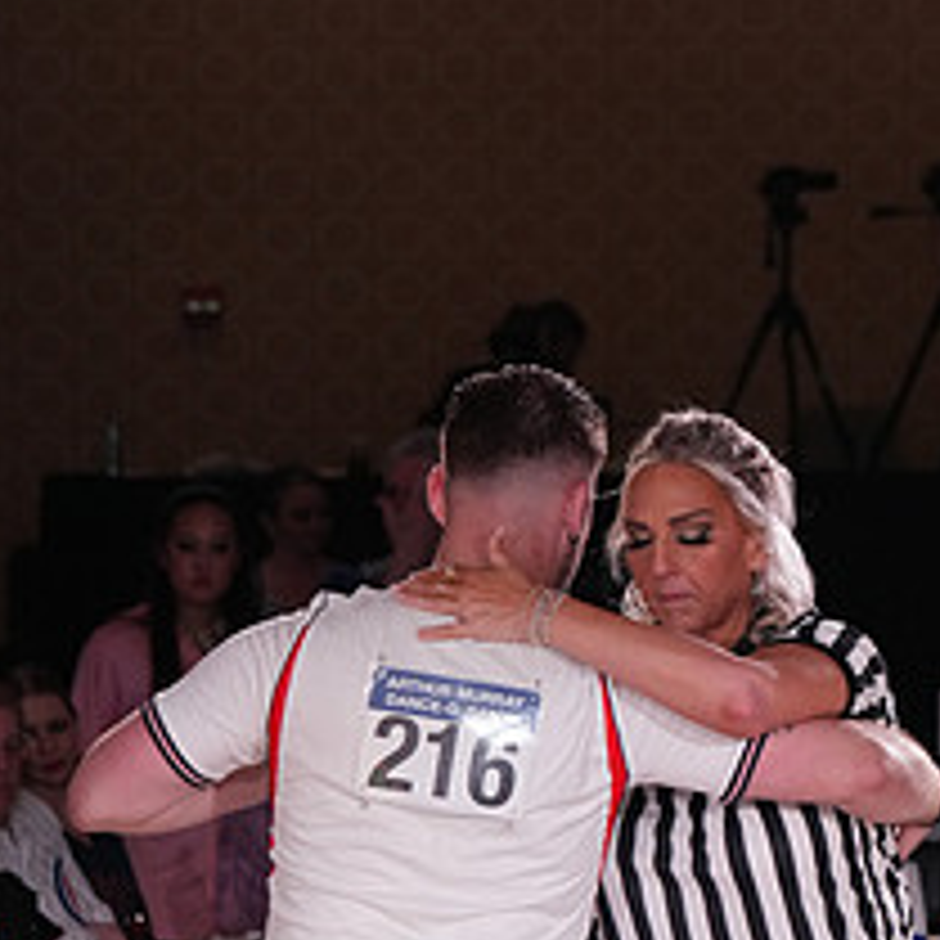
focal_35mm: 248
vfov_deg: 7.0
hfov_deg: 7.1
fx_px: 7619
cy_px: 1138
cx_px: 497
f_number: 4
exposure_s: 1/500
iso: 2500
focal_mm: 105
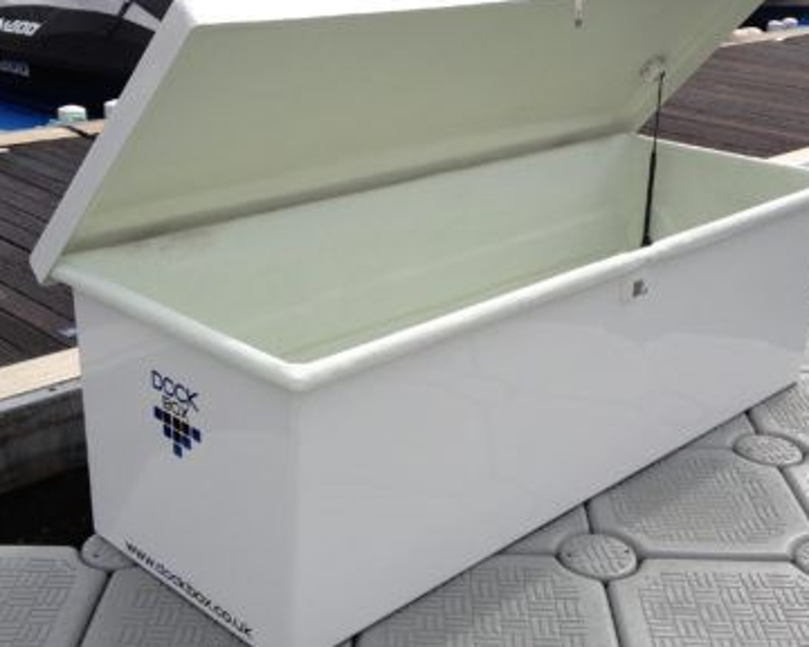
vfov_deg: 40.1
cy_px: 324
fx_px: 886
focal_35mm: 37
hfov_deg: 49.0
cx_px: 434
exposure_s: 1/1842
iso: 64
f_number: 2.4
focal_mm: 4.28
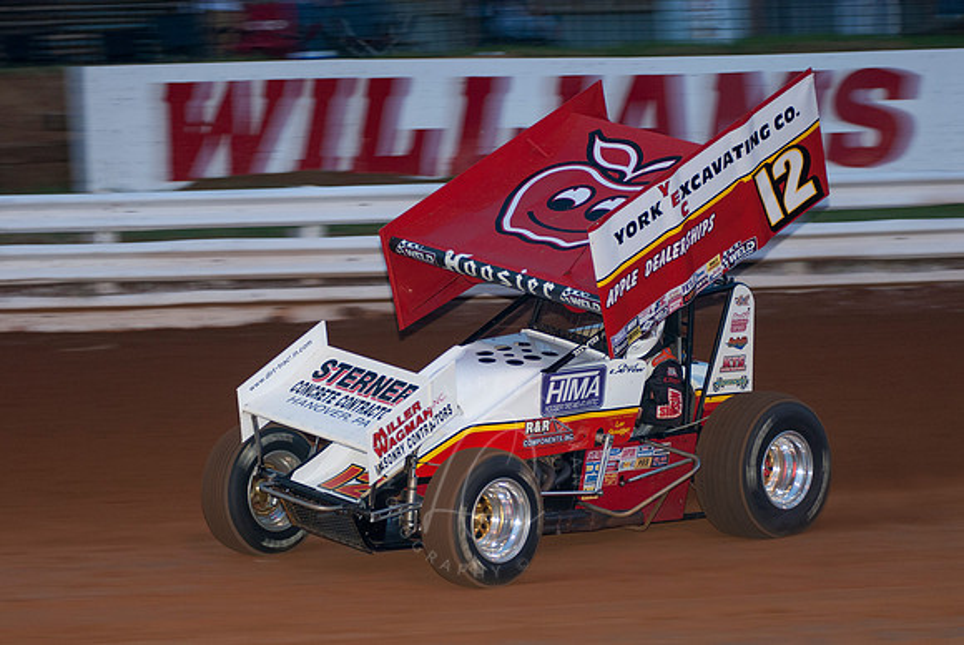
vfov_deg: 9.2
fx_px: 4021
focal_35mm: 150
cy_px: 322
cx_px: 482
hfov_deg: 13.7
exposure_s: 1/320
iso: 250
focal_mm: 100
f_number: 3.2
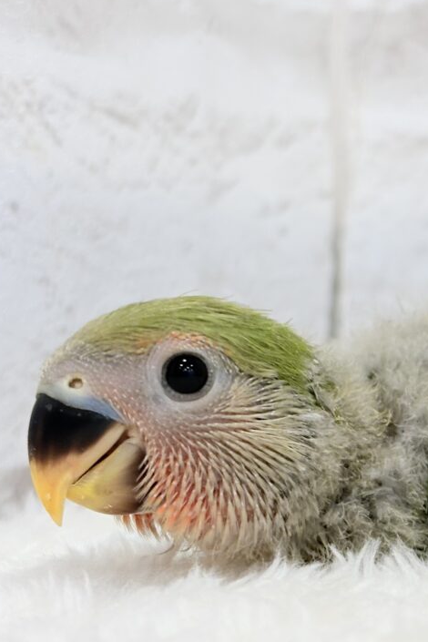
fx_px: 1641
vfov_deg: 22.1
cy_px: 339
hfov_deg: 14.6
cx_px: 446
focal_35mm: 92
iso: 100
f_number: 1.6
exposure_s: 1/100
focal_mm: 5.96
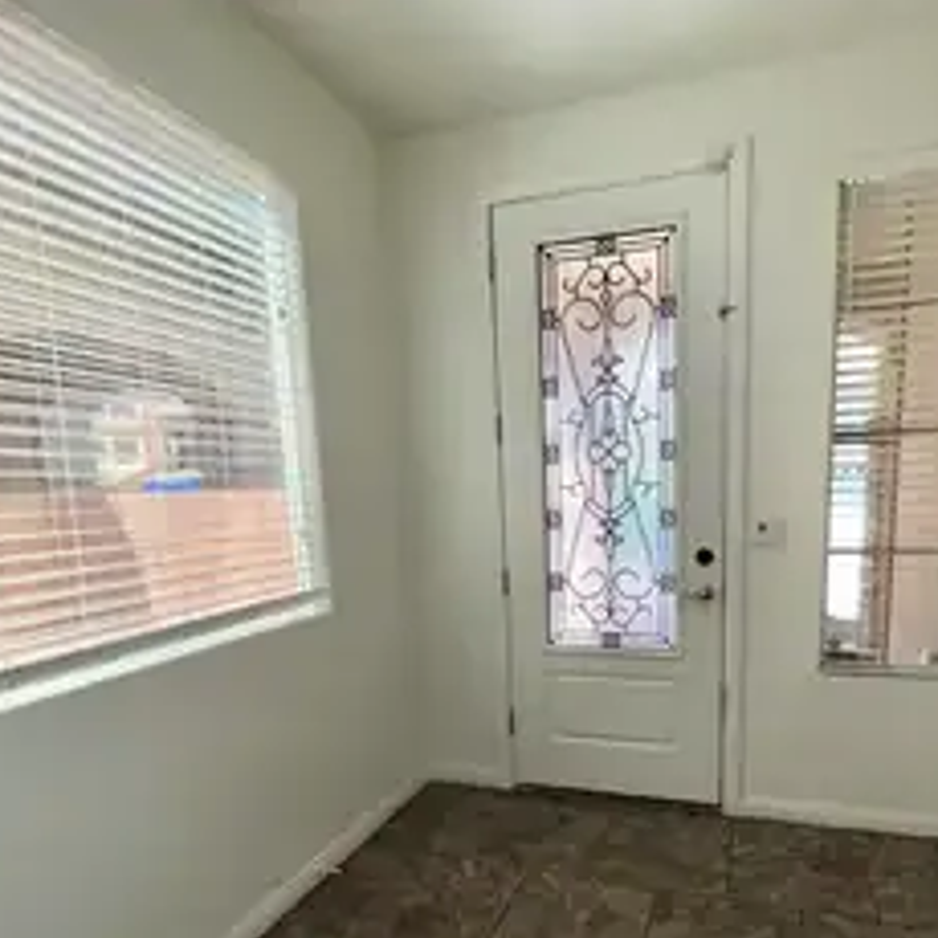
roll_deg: +1.3
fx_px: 613
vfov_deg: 73.4
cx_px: 559
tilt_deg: -9.3
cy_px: 591
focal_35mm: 20
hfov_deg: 74.1
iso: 25
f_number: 1.8
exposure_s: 1/368
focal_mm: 1.57
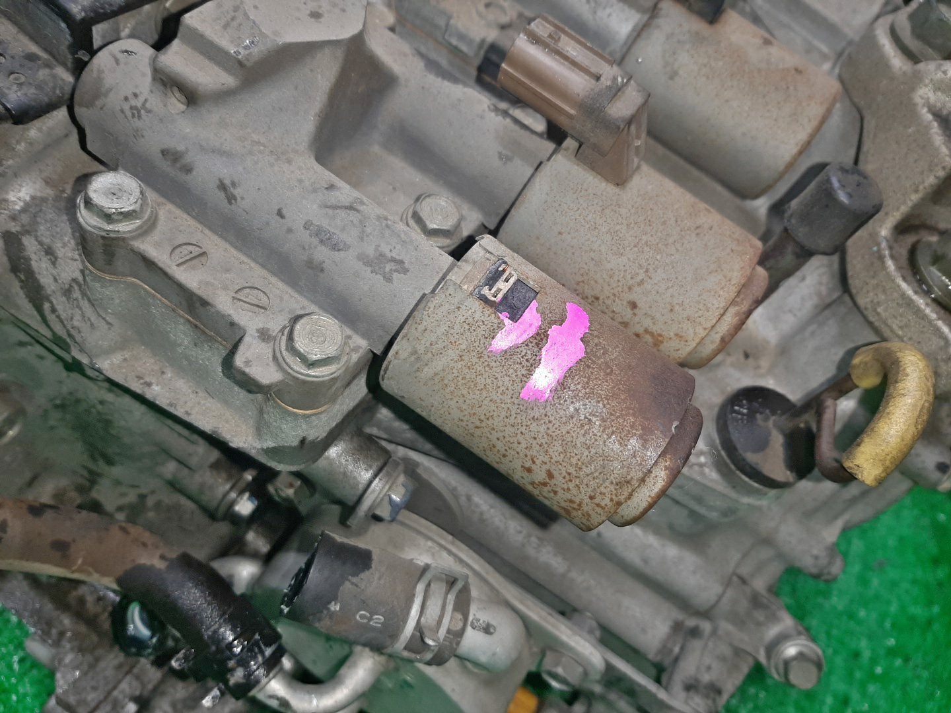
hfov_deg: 67.3
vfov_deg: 53.1
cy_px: 356
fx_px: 714
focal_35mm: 26
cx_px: 476
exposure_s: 1/50
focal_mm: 3.93
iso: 89
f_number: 1.7
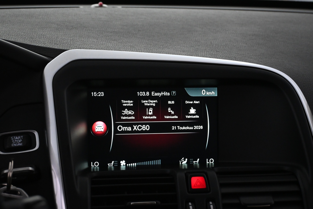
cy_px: 104
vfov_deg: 22.1
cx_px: 156
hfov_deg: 32.6
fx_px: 535
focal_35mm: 62
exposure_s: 1/80
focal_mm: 41
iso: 3200
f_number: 5.6
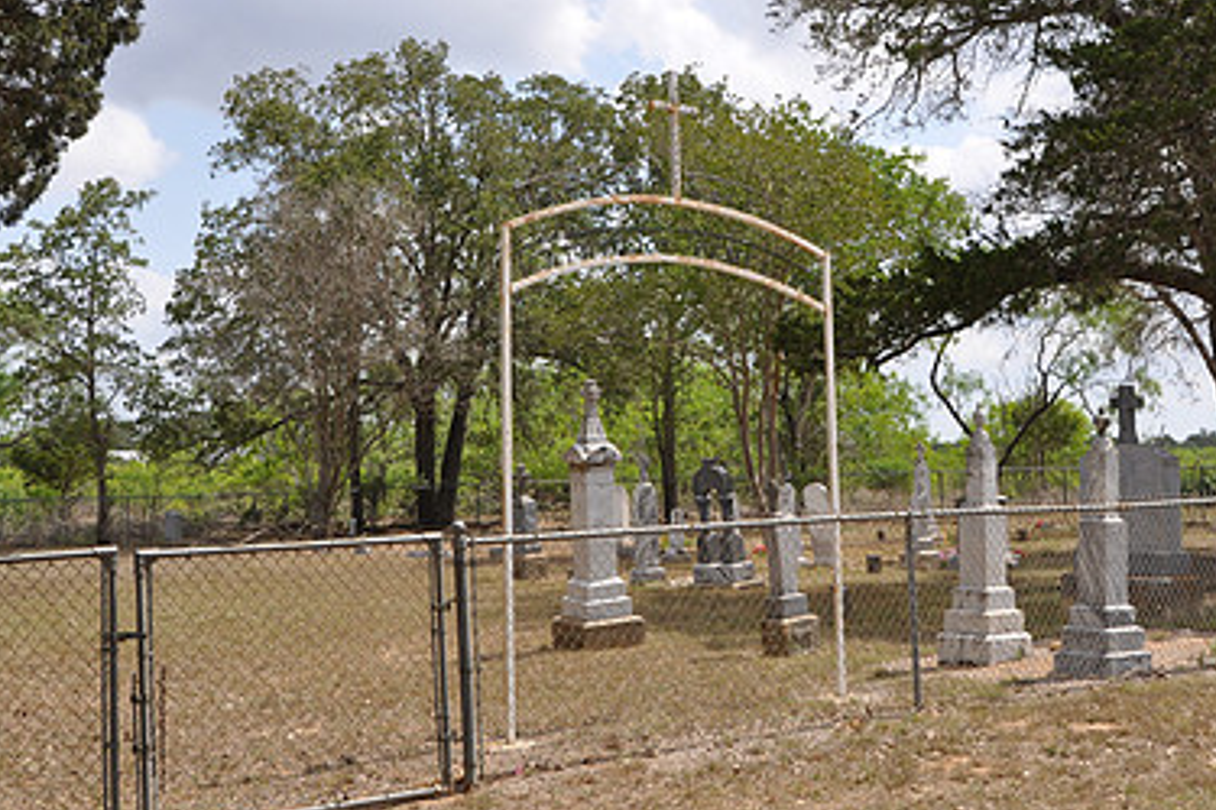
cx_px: 691
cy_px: 284
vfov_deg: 26.4
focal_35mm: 51
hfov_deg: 38.8
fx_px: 1723
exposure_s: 1/100
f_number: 10
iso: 200
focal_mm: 22
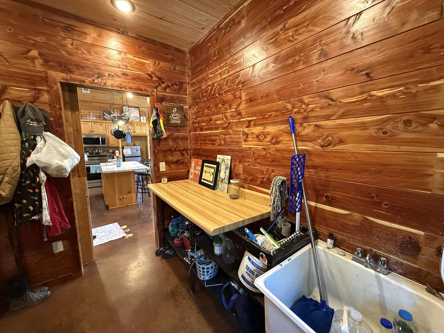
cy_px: 166
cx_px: 222
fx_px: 180
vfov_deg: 85.7
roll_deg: +0.2
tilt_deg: -7.3
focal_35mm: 14
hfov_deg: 102.1
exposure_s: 1/60
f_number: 2.2
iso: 800
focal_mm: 2.22
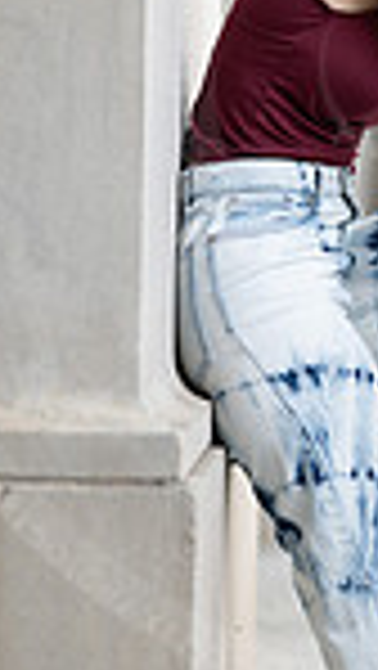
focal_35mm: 158
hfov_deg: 7.6
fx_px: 2811
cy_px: 153
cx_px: 464
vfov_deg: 13.5
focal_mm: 50
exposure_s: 1/640
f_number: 1.2
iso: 100
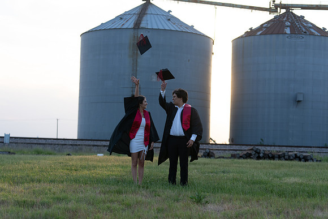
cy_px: 110
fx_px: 638
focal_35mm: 70
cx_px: 164
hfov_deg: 28.8
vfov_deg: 19.5
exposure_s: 1/1000
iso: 640
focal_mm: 70
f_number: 3.2
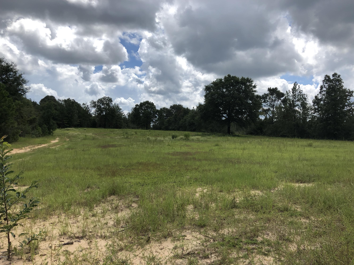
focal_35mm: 28
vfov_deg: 49.7
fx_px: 286
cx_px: 177
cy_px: 132
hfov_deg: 63.4
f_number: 1.8
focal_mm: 3.99
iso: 20
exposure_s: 1/2288
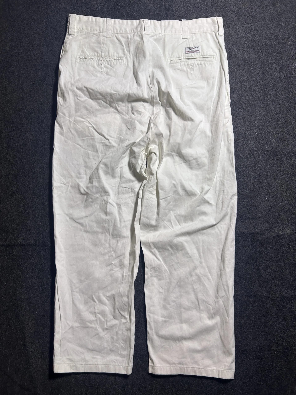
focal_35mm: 26
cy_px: 198
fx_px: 296
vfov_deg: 67.3
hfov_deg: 53.1
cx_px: 148
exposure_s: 1/100
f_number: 1.5
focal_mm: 5.7
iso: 80
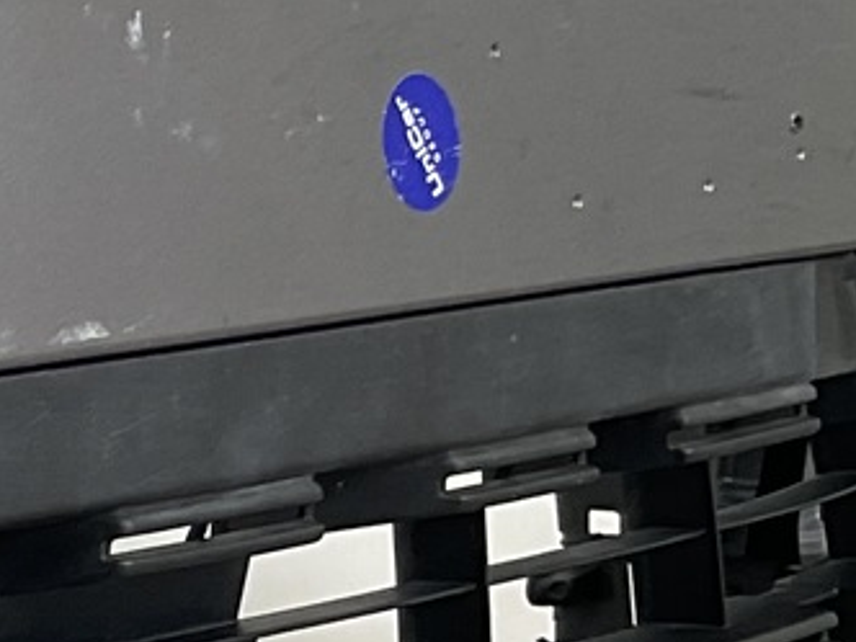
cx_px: -1201
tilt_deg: -5.7
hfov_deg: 9.9
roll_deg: +6.4
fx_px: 4352
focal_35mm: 176
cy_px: 957
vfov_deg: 8.3
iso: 16
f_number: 1.8
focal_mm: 3
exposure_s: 1/124
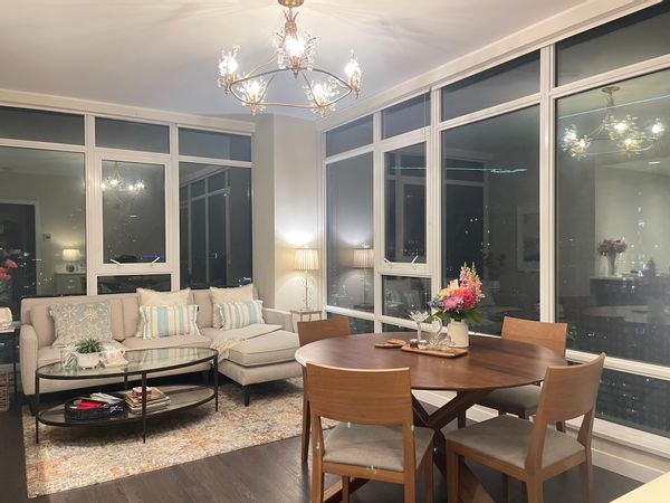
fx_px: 484
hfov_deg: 69.4
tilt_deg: -1.2
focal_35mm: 25
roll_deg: +0.0
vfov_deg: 54.9
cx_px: 335
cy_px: 252
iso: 320
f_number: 1.6
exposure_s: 1/60
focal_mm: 5.1
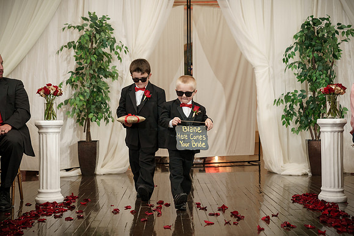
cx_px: 177
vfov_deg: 20.3
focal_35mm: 67
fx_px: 659
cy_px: 118
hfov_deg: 30.1
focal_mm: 67
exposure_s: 1/160
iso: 2000
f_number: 4
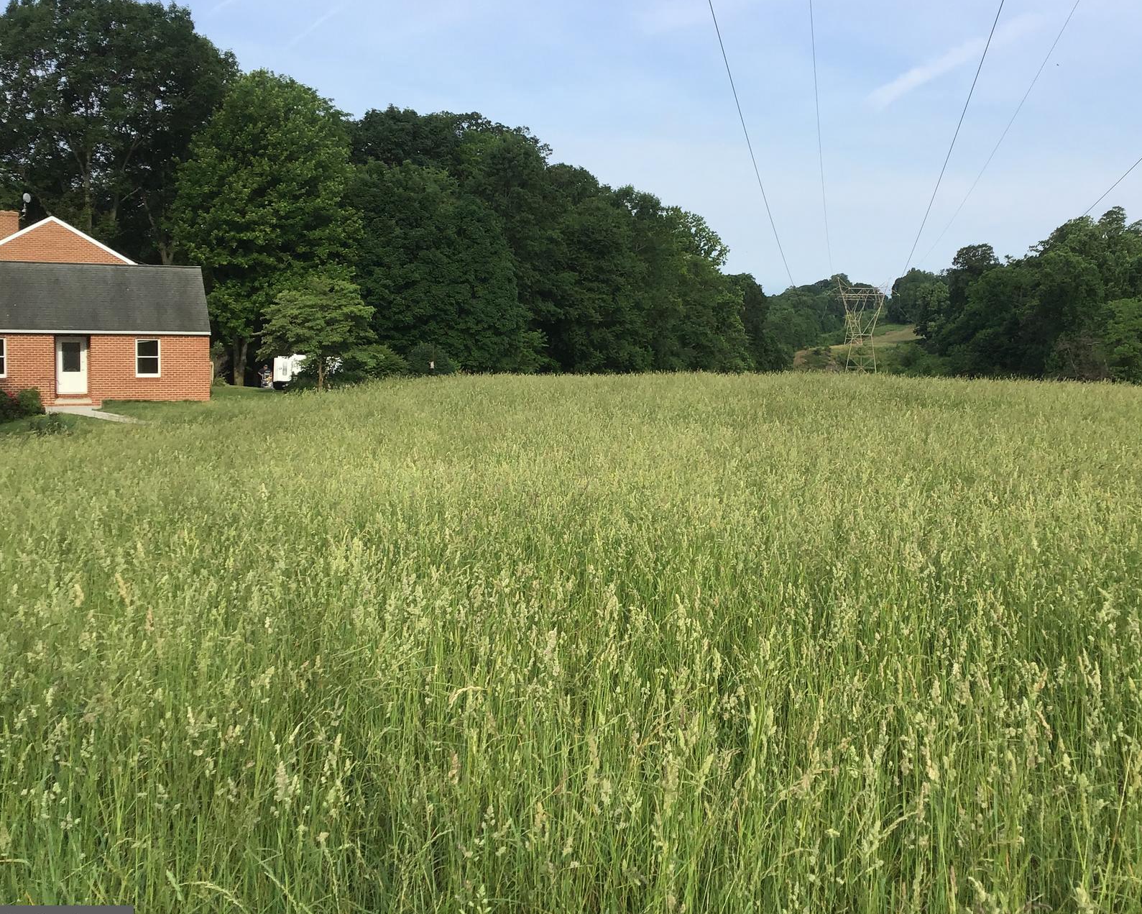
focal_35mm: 39
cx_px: 690
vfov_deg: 38.2
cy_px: 412
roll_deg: +0.3
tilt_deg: -5.5
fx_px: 1318
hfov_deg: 46.6
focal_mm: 3.3
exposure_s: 1/947
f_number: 2.4
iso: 25
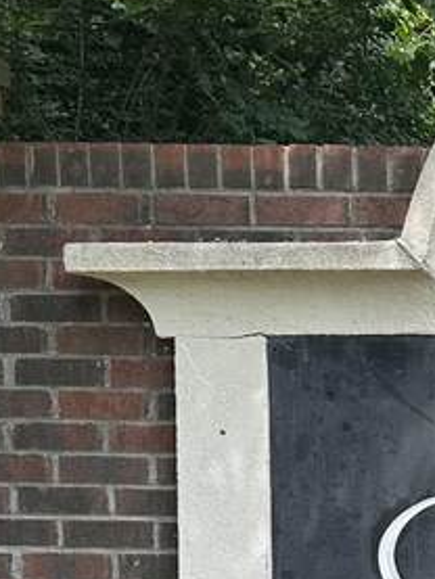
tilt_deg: -7.0
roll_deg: -0.1
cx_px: 711
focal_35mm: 111
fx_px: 1858
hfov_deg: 12.5
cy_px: 604
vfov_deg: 17.2
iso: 80
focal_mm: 6.86
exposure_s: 1/1050
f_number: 1.78
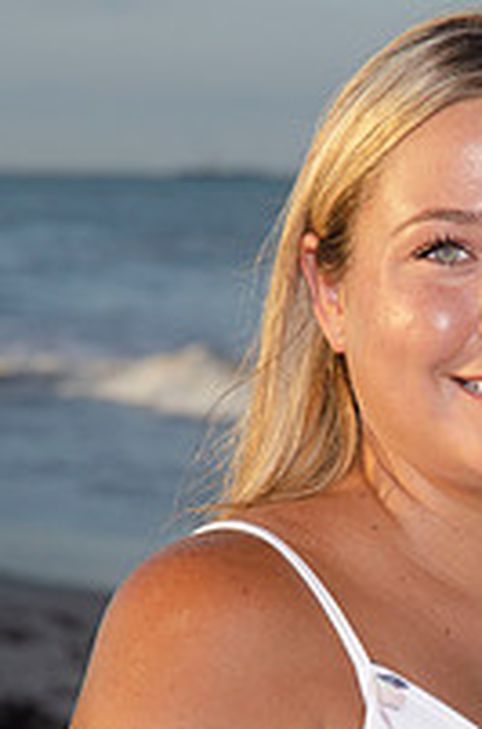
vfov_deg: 8.8
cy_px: 555
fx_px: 4744
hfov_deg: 5.8
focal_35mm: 235
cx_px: 511
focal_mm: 70
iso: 100
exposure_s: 1/250
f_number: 7.1
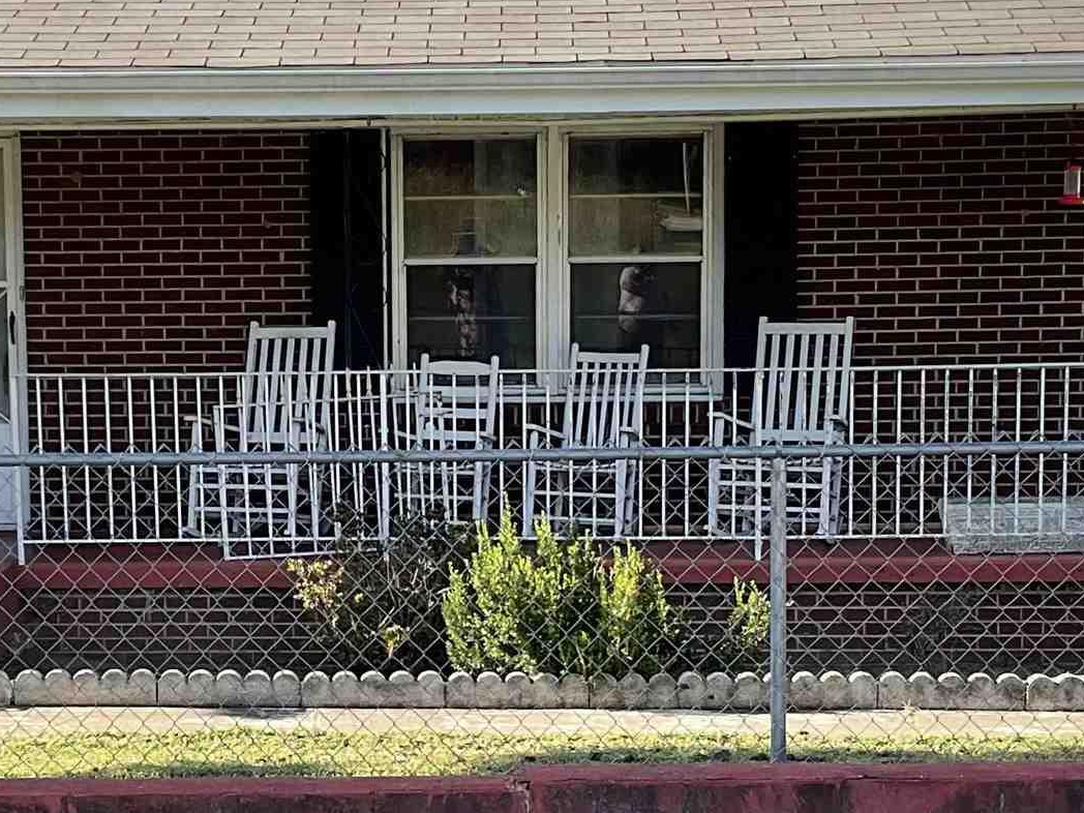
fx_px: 2662
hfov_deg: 22.9
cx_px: 377
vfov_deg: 17.3
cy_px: 590
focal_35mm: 85
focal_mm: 3
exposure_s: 1/469
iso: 16
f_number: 1.8
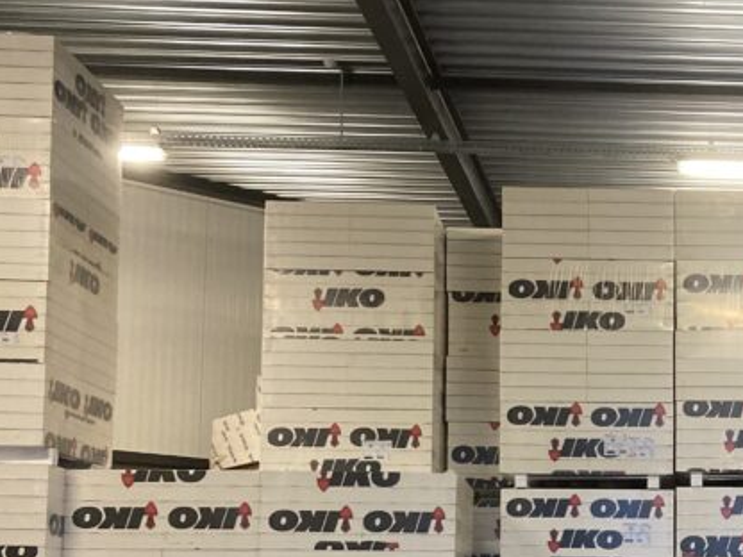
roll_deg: -1.2
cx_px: 763
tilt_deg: +4.9
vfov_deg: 20.7
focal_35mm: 69
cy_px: 537
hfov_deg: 26.5
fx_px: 1481
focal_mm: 3.99
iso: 200
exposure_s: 1/50
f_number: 1.8
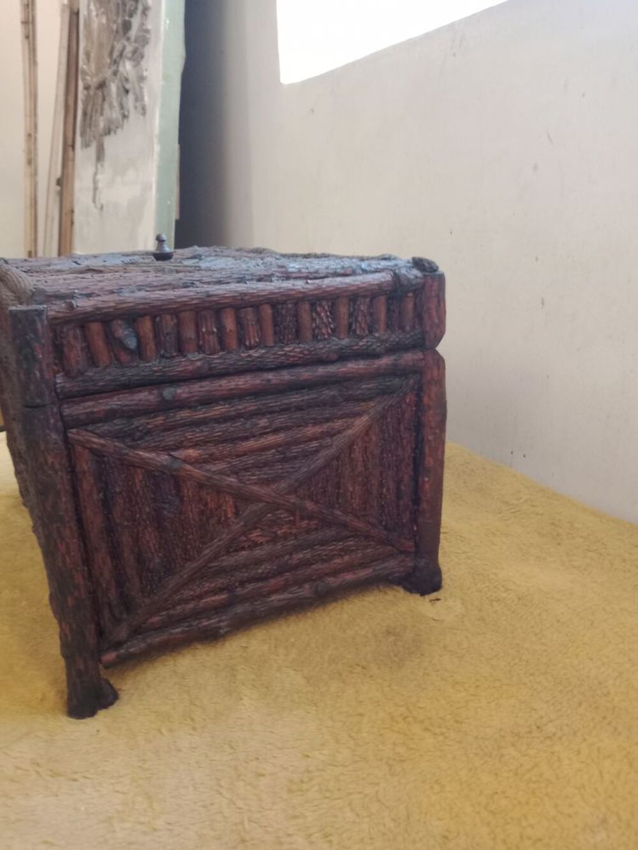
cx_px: 319
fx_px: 663
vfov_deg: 65.3
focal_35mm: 27
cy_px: 425
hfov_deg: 51.4
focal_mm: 3.54
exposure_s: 1/33.3
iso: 440
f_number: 2
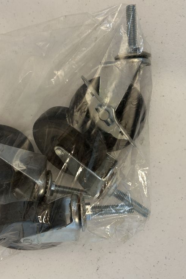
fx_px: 287
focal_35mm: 37
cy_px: 137
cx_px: 68
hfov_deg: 35.7
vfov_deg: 51.9
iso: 160
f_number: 1.5
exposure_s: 1/60
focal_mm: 5.7
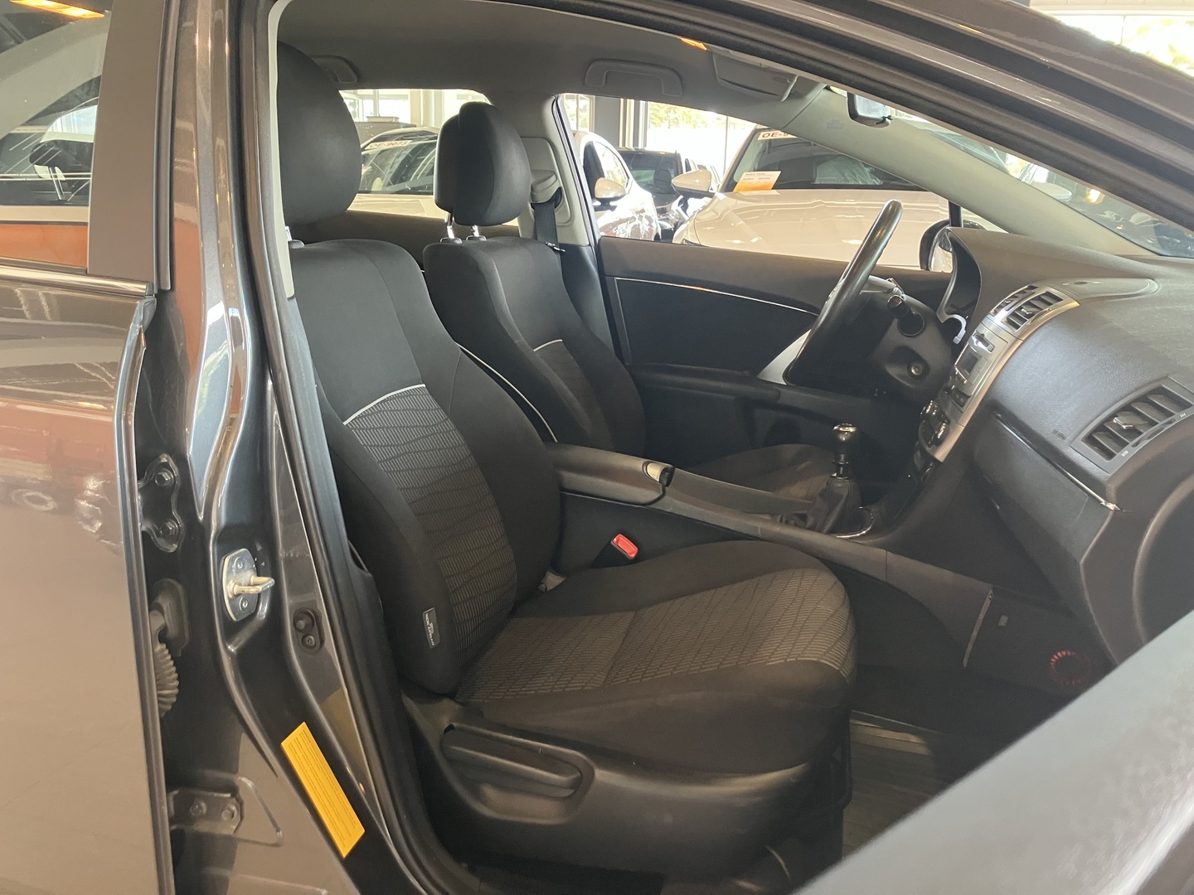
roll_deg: -0.5
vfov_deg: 49.7
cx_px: 597
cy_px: 448
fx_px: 966
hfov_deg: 63.4
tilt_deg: -14.3
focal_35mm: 28
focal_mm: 3.99
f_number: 1.8
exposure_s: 1/60
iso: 250
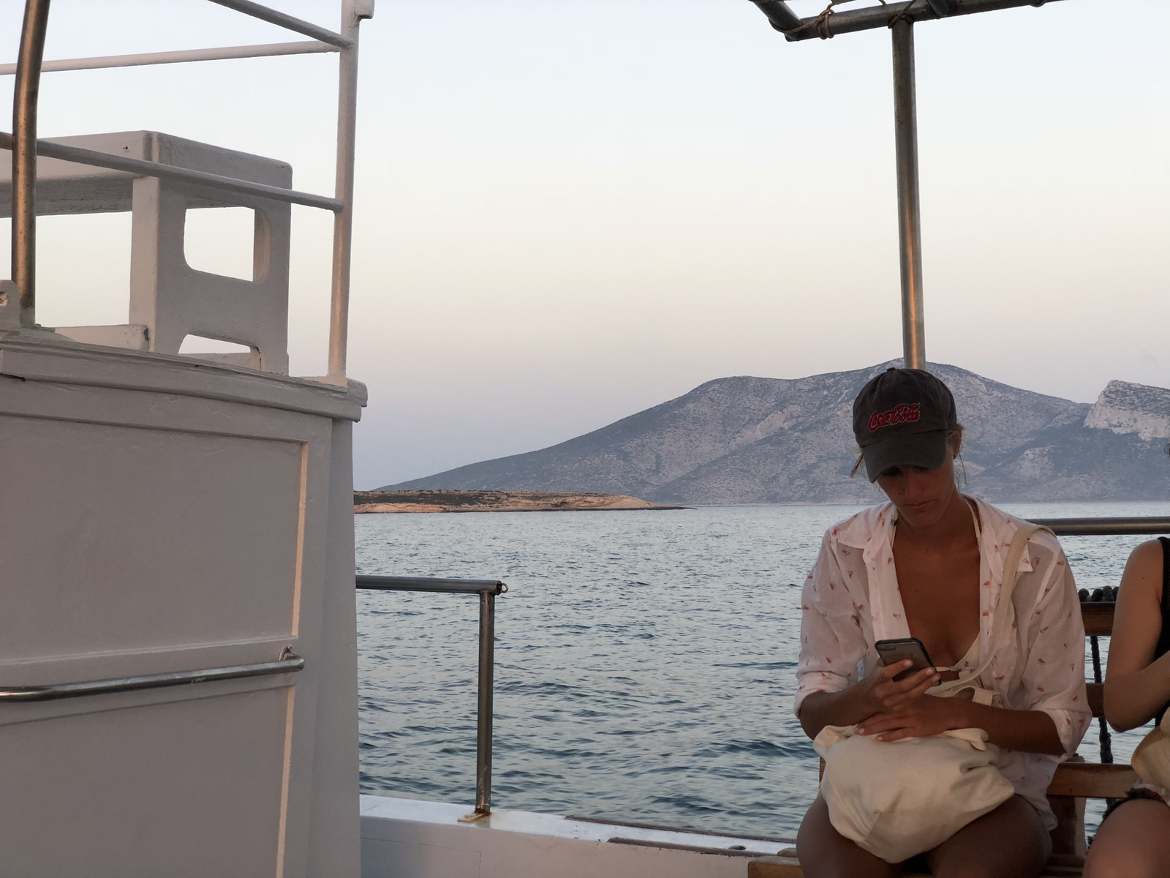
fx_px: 1758
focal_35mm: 52
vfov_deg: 28.0
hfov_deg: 36.8
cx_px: 585
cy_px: 439
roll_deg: +1.9
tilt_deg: +4.3
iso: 16
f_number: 2.4
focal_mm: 6
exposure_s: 1/60
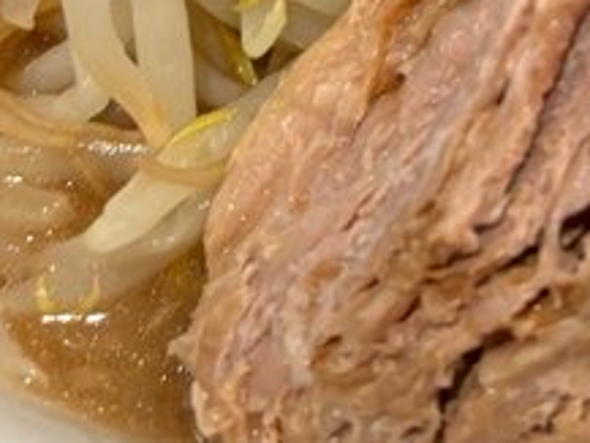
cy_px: -356
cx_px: 598
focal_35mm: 120
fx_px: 2046
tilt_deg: -46.9
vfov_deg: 11.5
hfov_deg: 16.1
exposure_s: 1/60
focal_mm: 5.96
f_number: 1.6
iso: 250
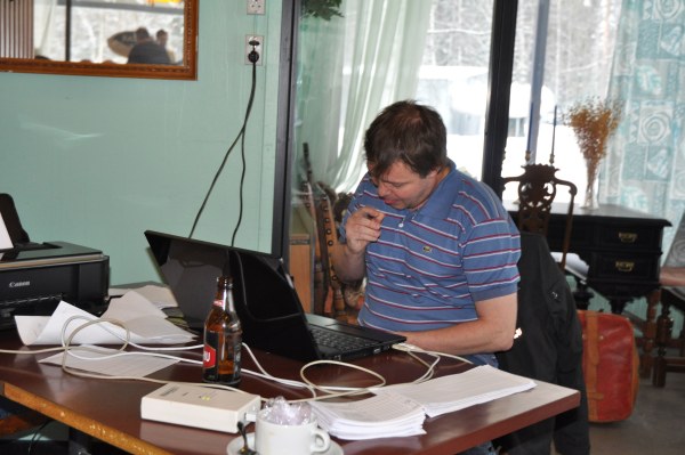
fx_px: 998
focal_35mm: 52
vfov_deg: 25.7
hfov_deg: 37.9
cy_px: 228
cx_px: 342
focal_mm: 35
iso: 800
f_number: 4.2
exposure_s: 1/60
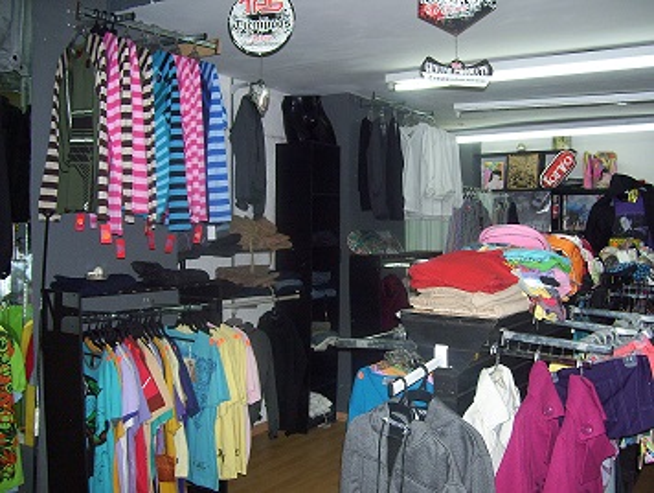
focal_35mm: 36
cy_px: 246
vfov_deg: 39.7
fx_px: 681
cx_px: 327
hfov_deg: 51.3
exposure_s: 1/60
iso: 200
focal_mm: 6
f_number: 2.7
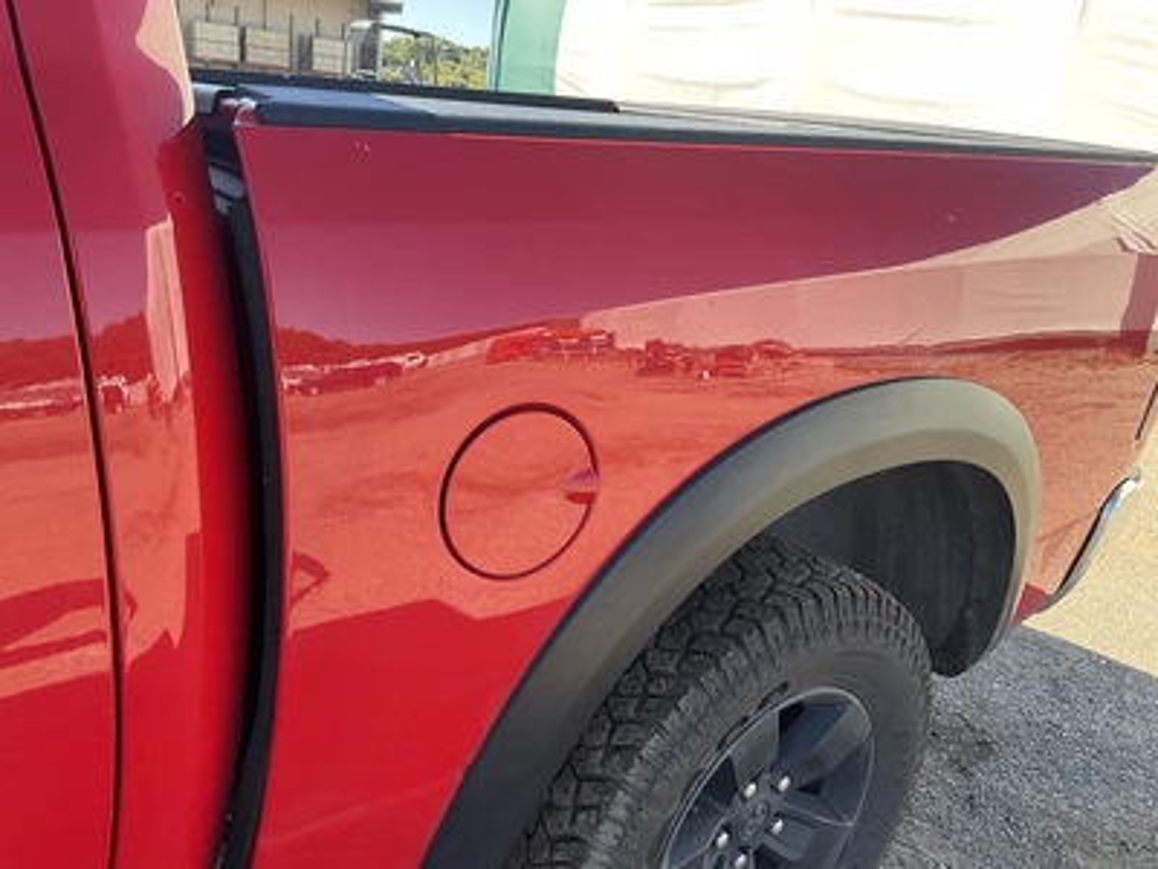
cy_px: 434
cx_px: 579
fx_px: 970
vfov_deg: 48.2
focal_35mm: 29
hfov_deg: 61.7
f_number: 1.8
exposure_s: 1/235
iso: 20
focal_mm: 3
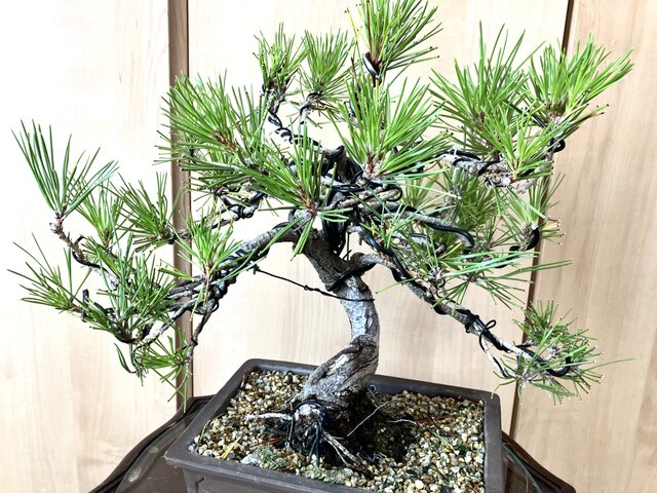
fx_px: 531
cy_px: 246
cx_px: 328
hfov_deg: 63.4
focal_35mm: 28
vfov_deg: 49.7
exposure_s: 1/106
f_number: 1.8
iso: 80
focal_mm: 3.99
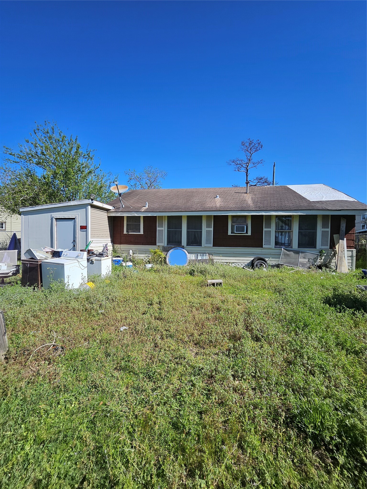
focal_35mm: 13
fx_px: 184
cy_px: 244
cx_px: 184
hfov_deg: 89.9
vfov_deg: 106.2
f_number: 2.2
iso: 32
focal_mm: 1.74
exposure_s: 1/1279
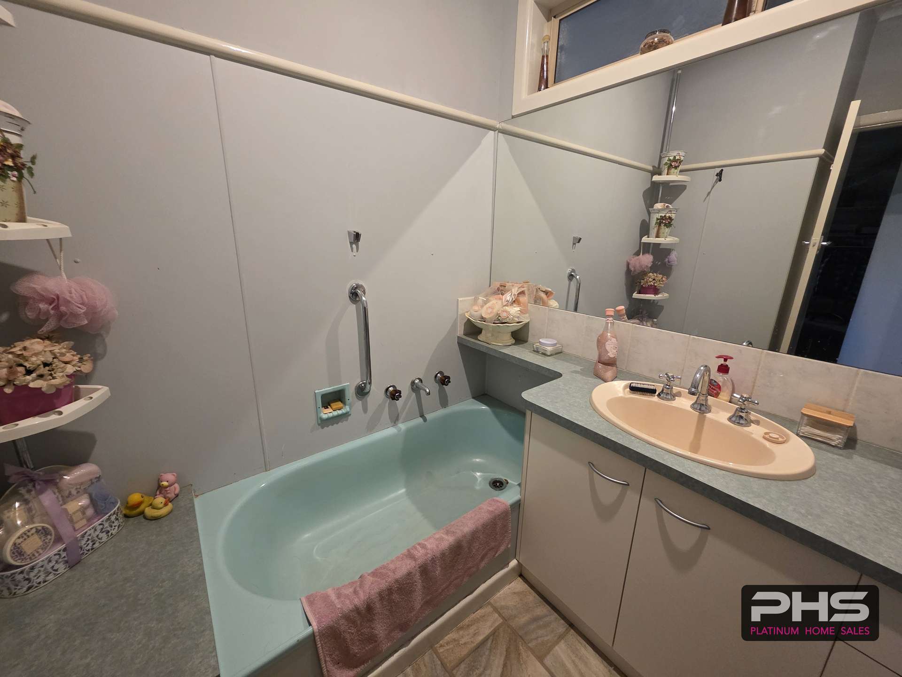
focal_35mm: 13
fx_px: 339
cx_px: 451
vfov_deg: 89.9
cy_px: 338
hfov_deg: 106.2
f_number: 1.9
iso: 500
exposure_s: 1/50
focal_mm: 2.2
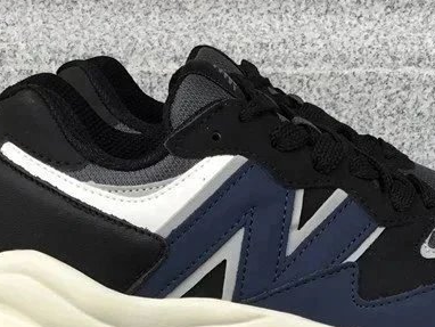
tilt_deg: -20.9
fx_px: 918
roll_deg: +0.0
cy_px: 363
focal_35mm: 73
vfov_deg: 19.3
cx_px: 270
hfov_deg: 26.6
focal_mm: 3.3
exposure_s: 1/100
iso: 25
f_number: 2.4
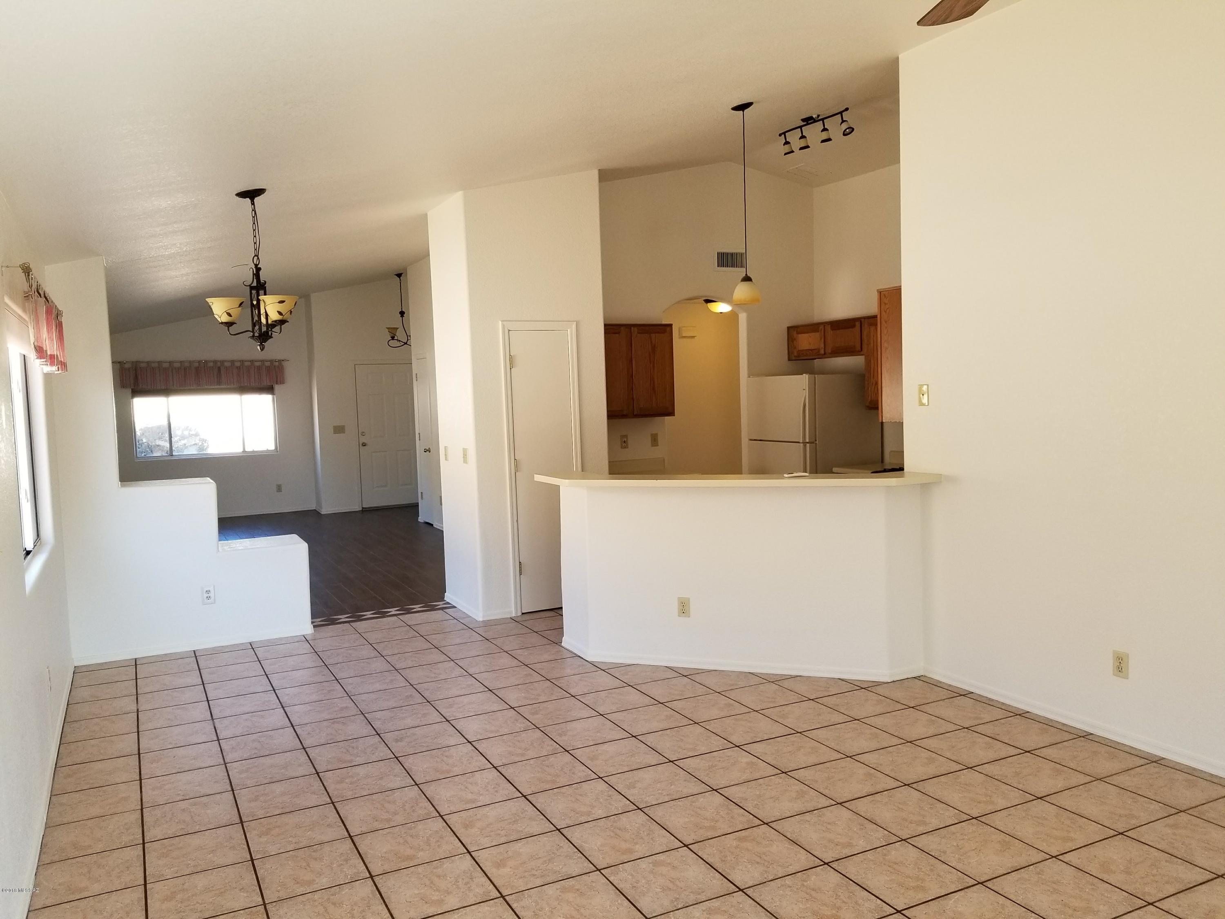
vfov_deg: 53.1
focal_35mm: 26
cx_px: 612
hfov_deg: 67.3
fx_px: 920
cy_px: 460
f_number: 1.7
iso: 100
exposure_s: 1/120
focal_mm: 4.25
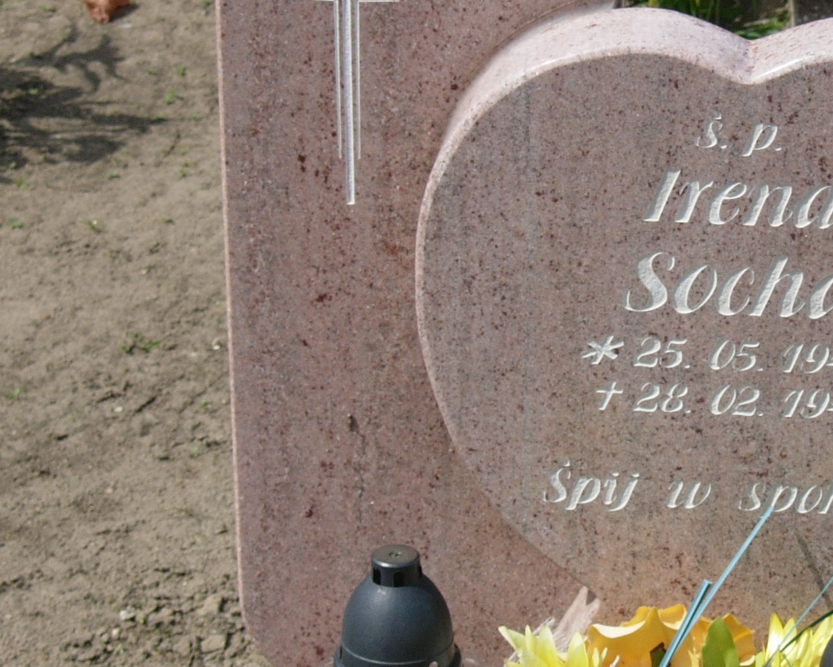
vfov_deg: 10.4
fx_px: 3649
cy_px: 491
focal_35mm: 148
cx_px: 692
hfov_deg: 13.0
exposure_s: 1/912
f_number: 3.7
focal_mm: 14.9
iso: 64
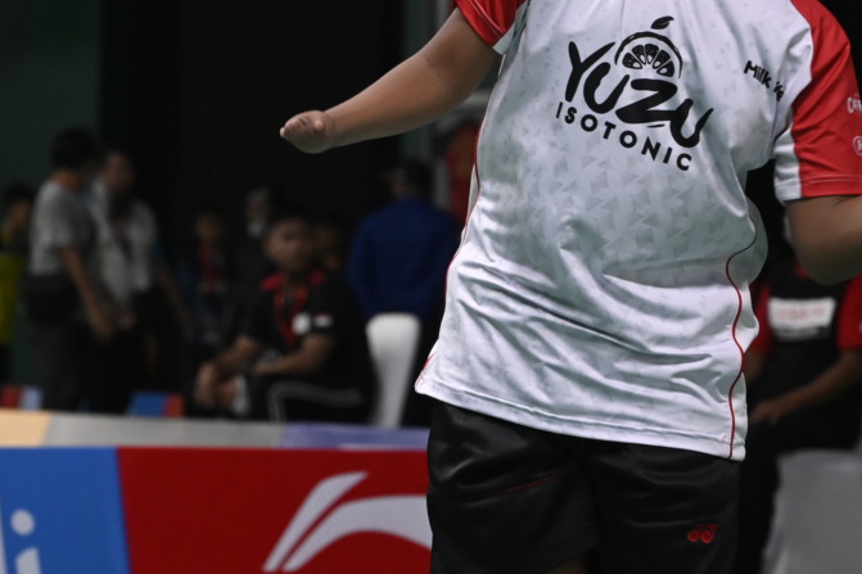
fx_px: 3997
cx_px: 370
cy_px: -5
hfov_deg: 12.3
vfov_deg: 8.2
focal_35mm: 167
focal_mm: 70
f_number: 4
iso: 2500
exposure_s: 1/320
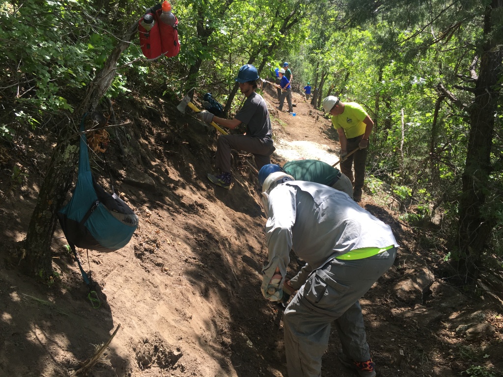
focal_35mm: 29
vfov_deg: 48.2
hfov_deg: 61.7
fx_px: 421
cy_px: 188
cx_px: 252
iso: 25
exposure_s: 1/444
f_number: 2.2
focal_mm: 4.15
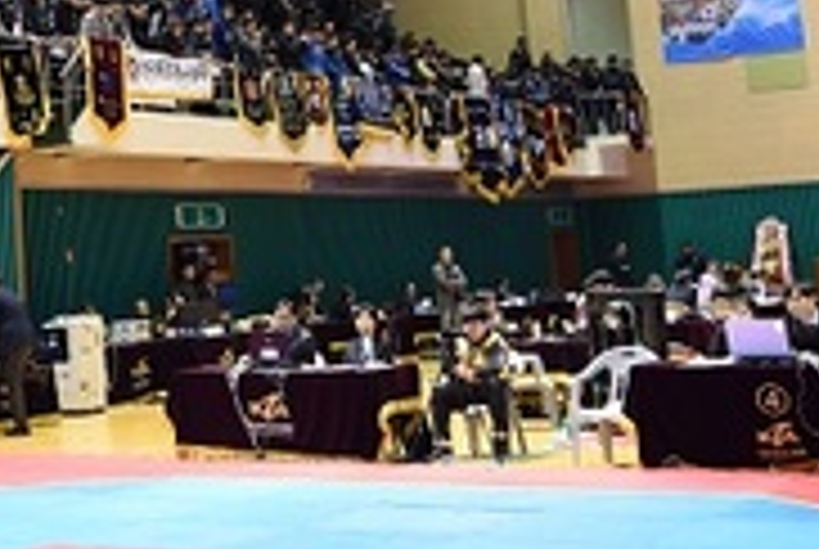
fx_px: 1777
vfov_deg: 17.3
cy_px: 34
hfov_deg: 24.5
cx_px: -45
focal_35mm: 78
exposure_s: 1/50
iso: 400
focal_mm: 29
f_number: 3.5
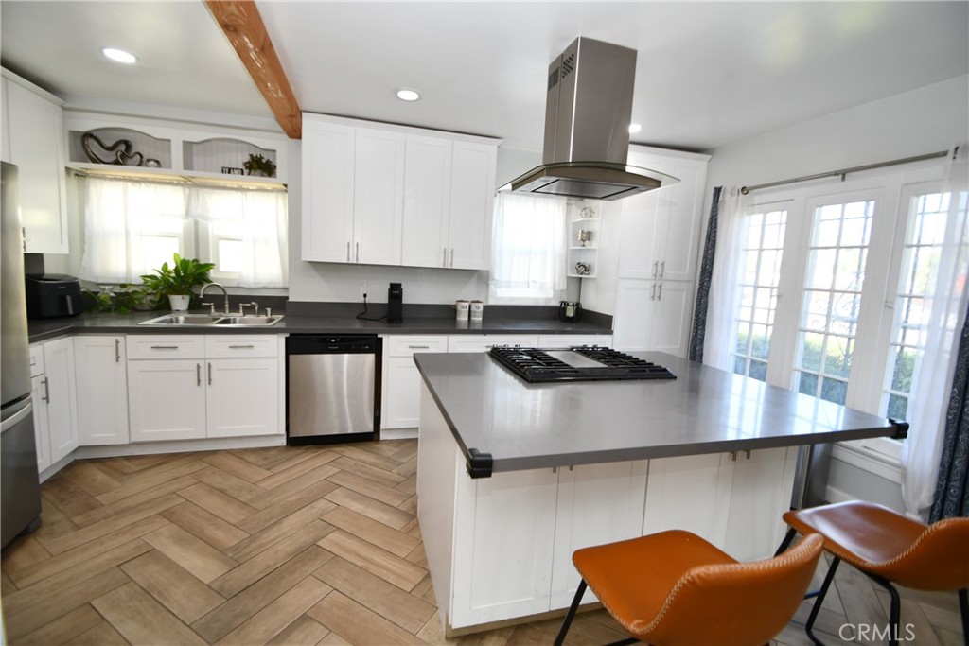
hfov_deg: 100.4
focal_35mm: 15
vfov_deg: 77.3
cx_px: 484
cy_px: 323
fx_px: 404
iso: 220
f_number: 4
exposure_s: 1/60
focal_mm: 10
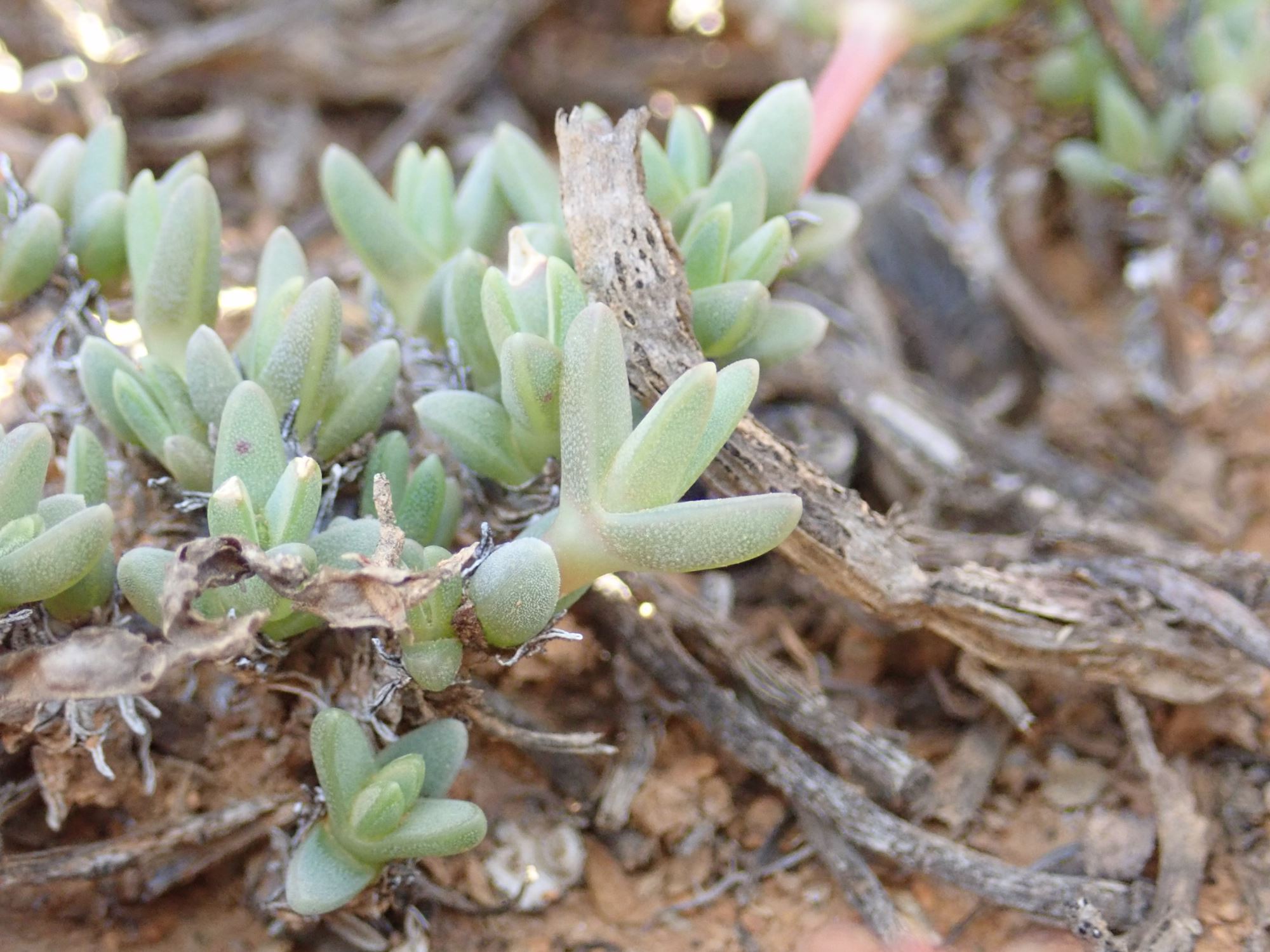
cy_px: 476
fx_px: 2715
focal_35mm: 74
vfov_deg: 19.9
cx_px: 635
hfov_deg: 26.3
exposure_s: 1/125
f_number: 4.2
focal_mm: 13.47
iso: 800
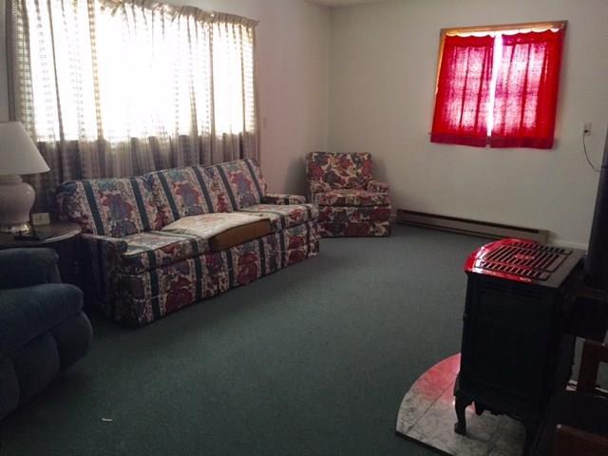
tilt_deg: -13.6
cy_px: 228
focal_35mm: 29
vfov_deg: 48.2
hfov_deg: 61.7
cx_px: 304
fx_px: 509
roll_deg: -1.6
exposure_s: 1/30
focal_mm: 4.15
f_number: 2.2
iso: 250
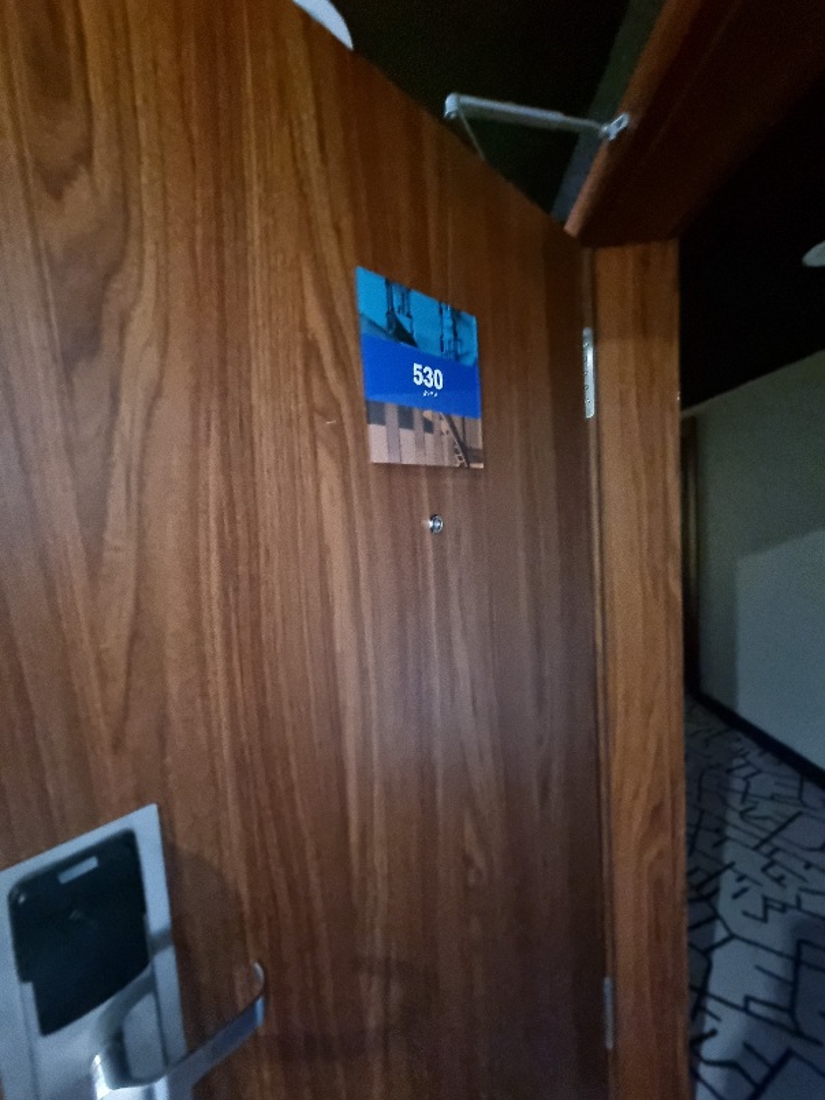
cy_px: 550
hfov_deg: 89.9
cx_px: 412
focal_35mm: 13
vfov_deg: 106.2
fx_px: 413
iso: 2500
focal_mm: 2.2
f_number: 2.2
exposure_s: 1/20
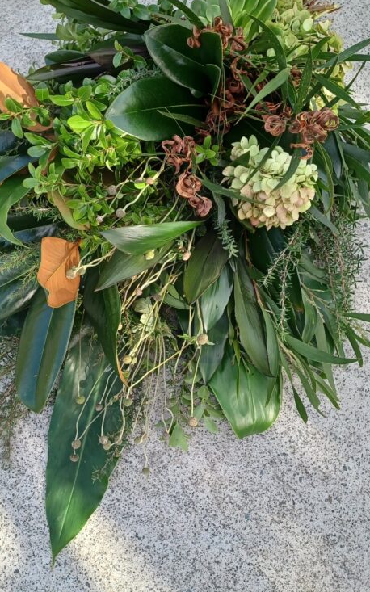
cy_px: 250
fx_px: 597
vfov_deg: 52.5
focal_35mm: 37
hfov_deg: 34.4
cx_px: 156
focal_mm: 4.6
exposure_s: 1/100
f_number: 1.8
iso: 40
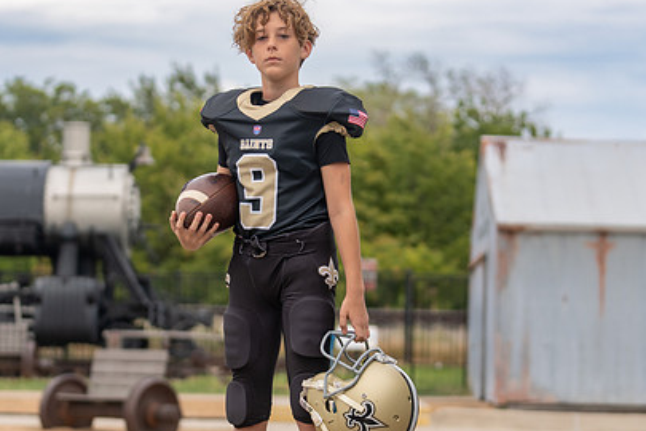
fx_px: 2189
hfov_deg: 16.8
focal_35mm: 122
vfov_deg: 11.2
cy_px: 239
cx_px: 297
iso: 100
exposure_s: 1/400
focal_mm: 70
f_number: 2.8
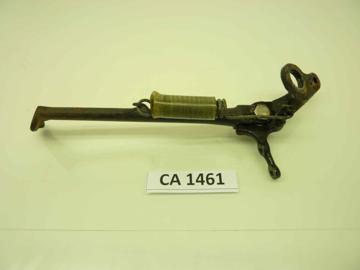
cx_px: 180
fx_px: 260
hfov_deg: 69.4
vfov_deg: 54.9
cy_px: 135
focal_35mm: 25
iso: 80
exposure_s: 1/30
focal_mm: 4.1
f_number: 3.3
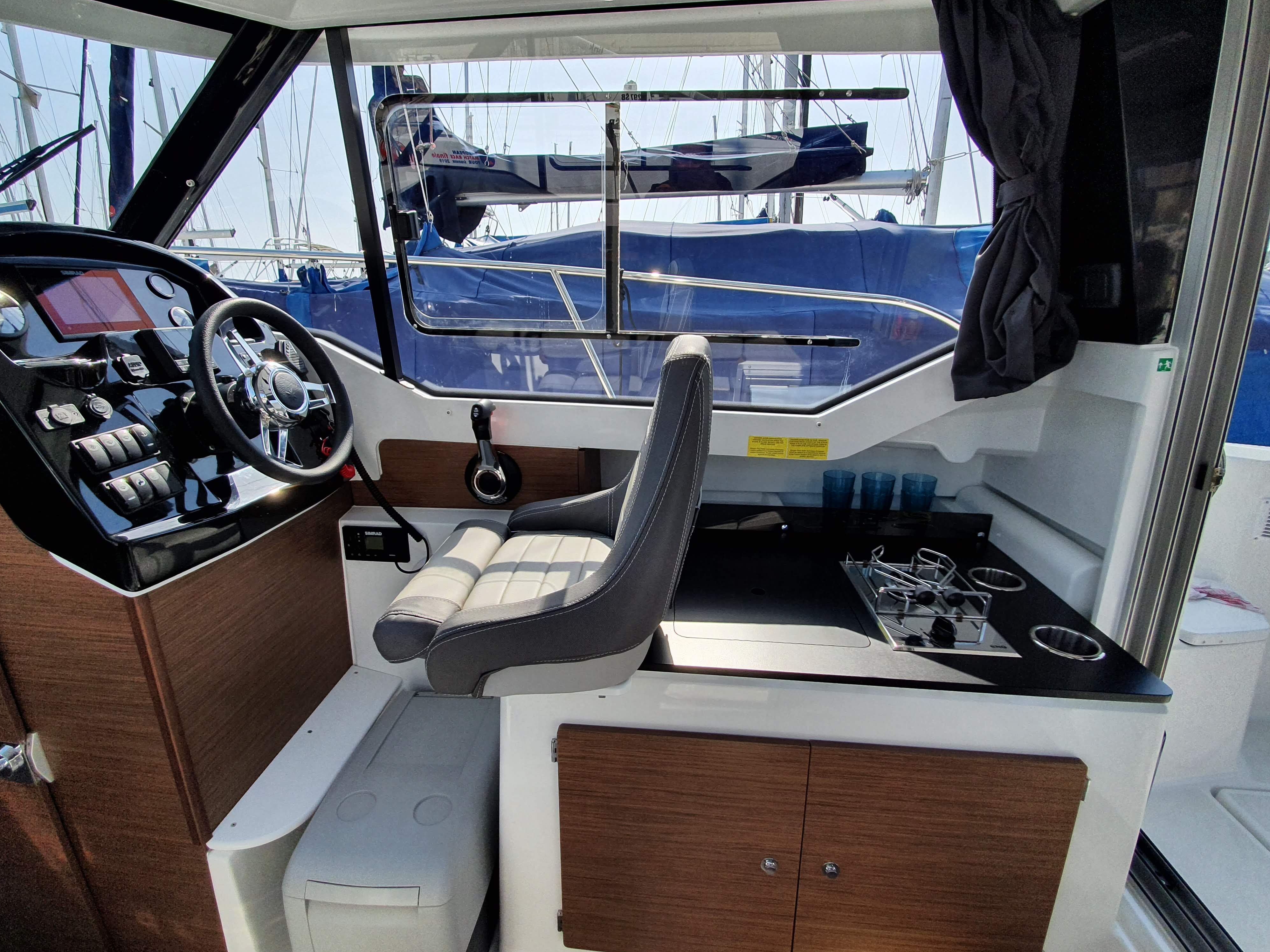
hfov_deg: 98.1
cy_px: 492
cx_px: 606
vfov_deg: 81.7
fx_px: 550
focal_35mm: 15
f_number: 2.2
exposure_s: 1/1010
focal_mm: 1.8
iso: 50
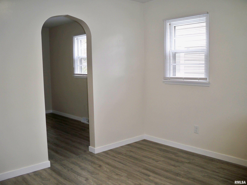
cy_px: 92
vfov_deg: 40.7
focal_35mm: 35
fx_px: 250
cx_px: 124
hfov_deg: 52.6
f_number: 3.1
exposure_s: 1/100
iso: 320
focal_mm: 6.3
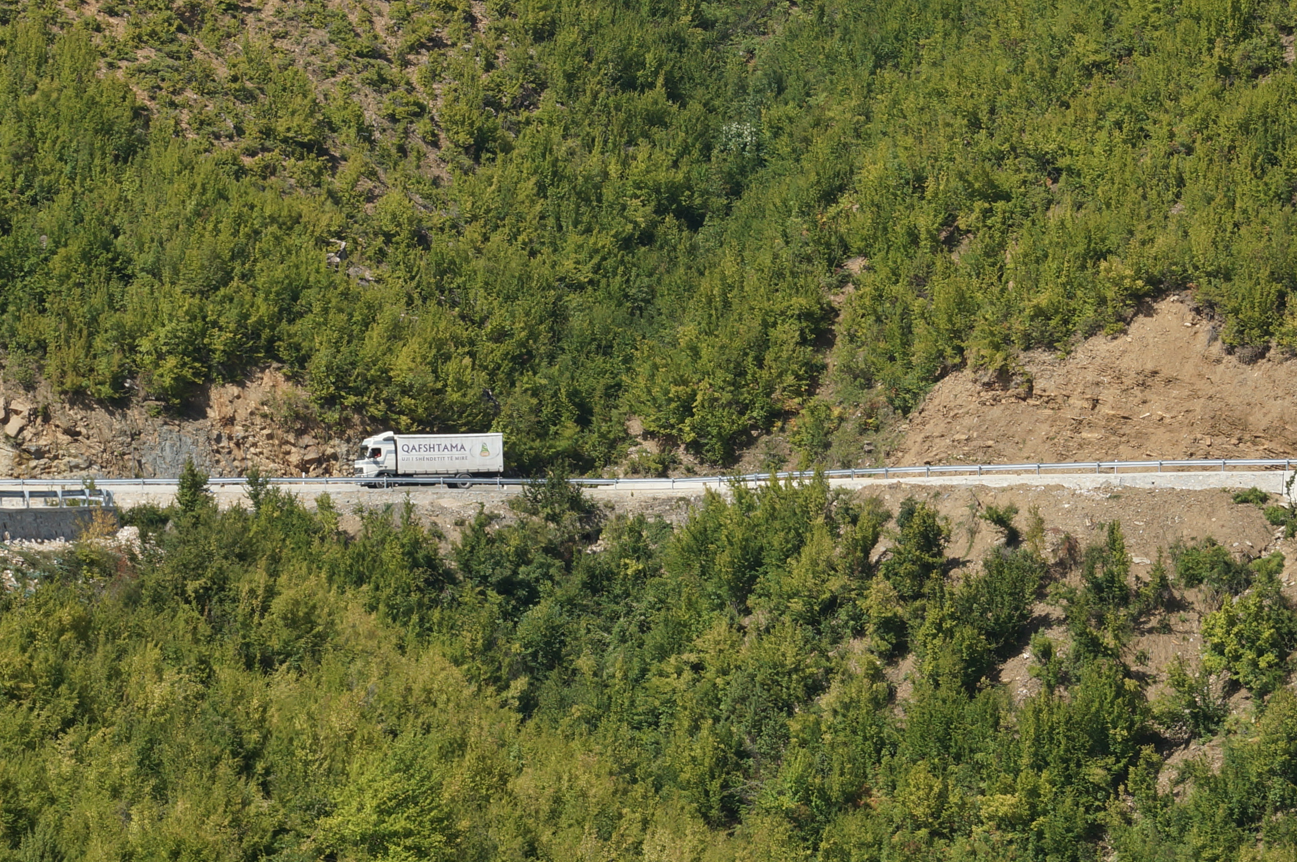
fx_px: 7198
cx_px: 336
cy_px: 497
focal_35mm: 200
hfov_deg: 10.3
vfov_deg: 6.9
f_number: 8
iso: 100
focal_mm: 70
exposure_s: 1/250
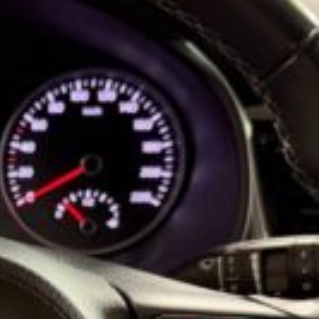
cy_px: 366
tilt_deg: -29.7
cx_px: -108
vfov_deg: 16.9
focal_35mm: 99
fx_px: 1032
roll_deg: +1.1
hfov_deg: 16.5
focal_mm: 6.76
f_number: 1.78
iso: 800
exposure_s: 1/33
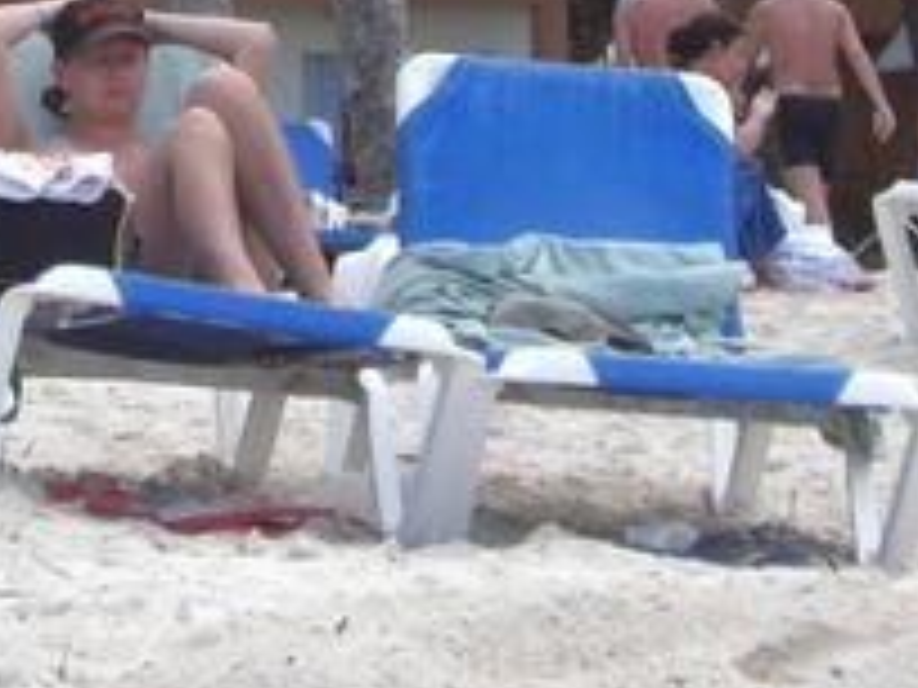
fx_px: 5065
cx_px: 252
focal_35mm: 191
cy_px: -319
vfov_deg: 7.6
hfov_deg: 10.3
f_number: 2.7
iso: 64
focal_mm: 6.2
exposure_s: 1/320
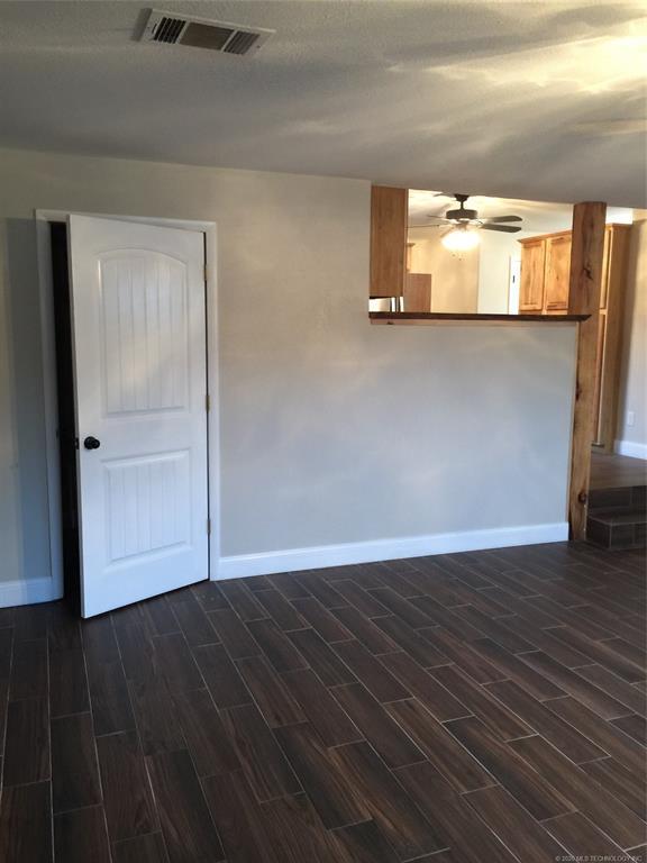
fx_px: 723
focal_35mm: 29
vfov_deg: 61.7
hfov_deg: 48.2
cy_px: 432
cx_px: 324
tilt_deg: -6.9
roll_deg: -0.4
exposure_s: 1/4
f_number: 2.2
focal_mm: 4.15
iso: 64
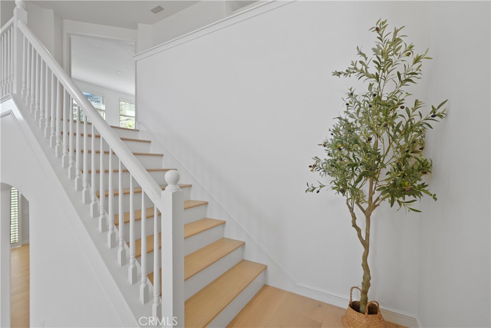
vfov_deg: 73.8
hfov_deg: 96.7
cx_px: 246
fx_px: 218
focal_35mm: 16
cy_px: 164
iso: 320
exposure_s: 1/15
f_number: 4
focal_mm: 16
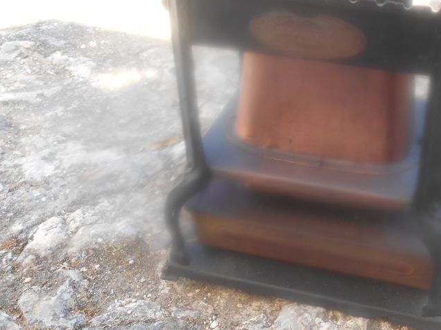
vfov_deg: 29.4
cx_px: 325
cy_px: 107
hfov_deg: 38.1
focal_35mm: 49
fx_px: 624
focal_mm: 5.5
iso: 80
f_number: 3.6
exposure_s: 1/40
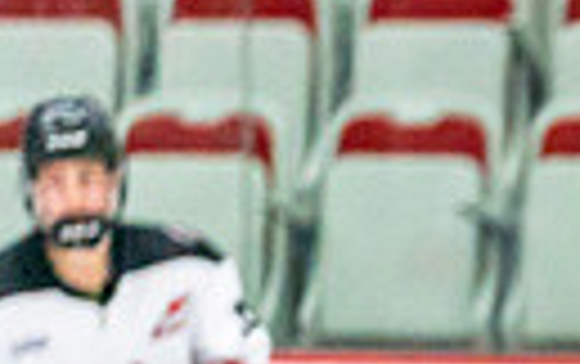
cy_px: 771
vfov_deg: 1.2
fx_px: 17394
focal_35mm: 1099
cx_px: 1200
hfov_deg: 1.9
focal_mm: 192
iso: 3200
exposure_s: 1/1250
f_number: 2.8
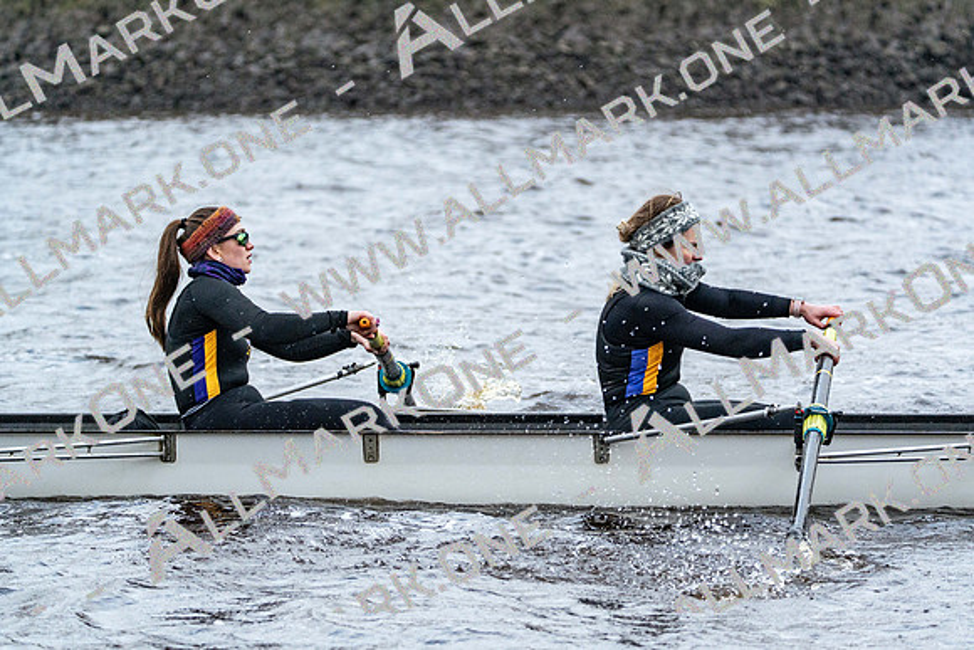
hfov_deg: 10.3
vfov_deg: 6.9
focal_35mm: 200
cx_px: 487
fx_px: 5412
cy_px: 325
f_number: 5.6
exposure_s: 1/1600
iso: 4000
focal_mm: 200
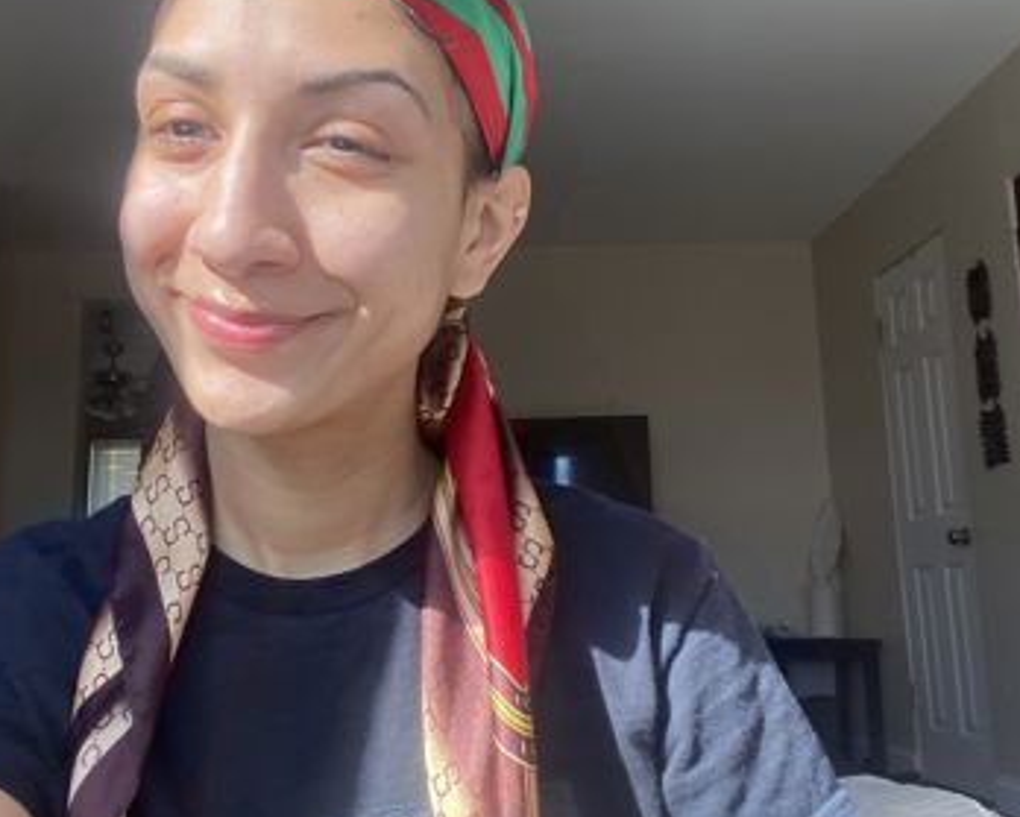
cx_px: 425
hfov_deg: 48.8
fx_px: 1118
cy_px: 395
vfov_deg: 40.2
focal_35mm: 37
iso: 25
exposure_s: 1/124
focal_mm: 2.71
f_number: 2.2
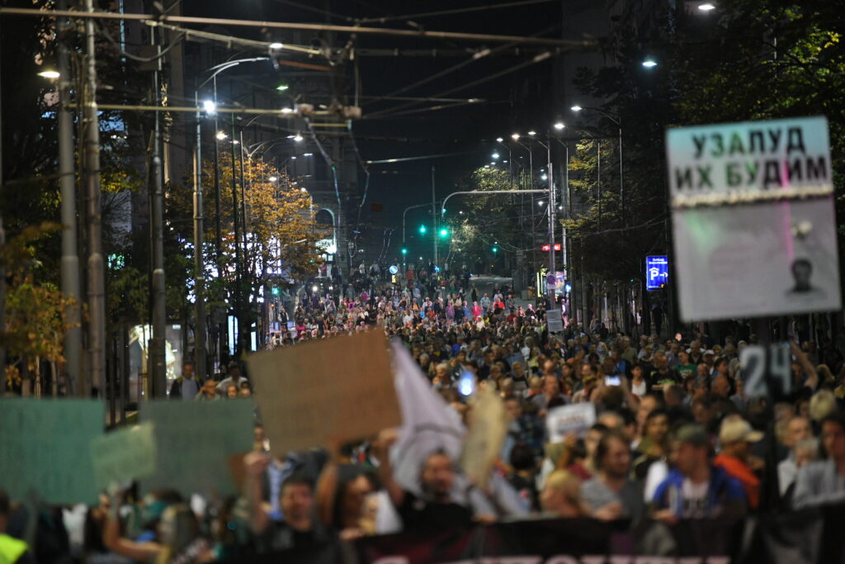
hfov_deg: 10.3
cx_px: 422
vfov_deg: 6.9
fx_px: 4695
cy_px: 282
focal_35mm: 200
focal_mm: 200
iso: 6400
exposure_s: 1/125
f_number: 2.8
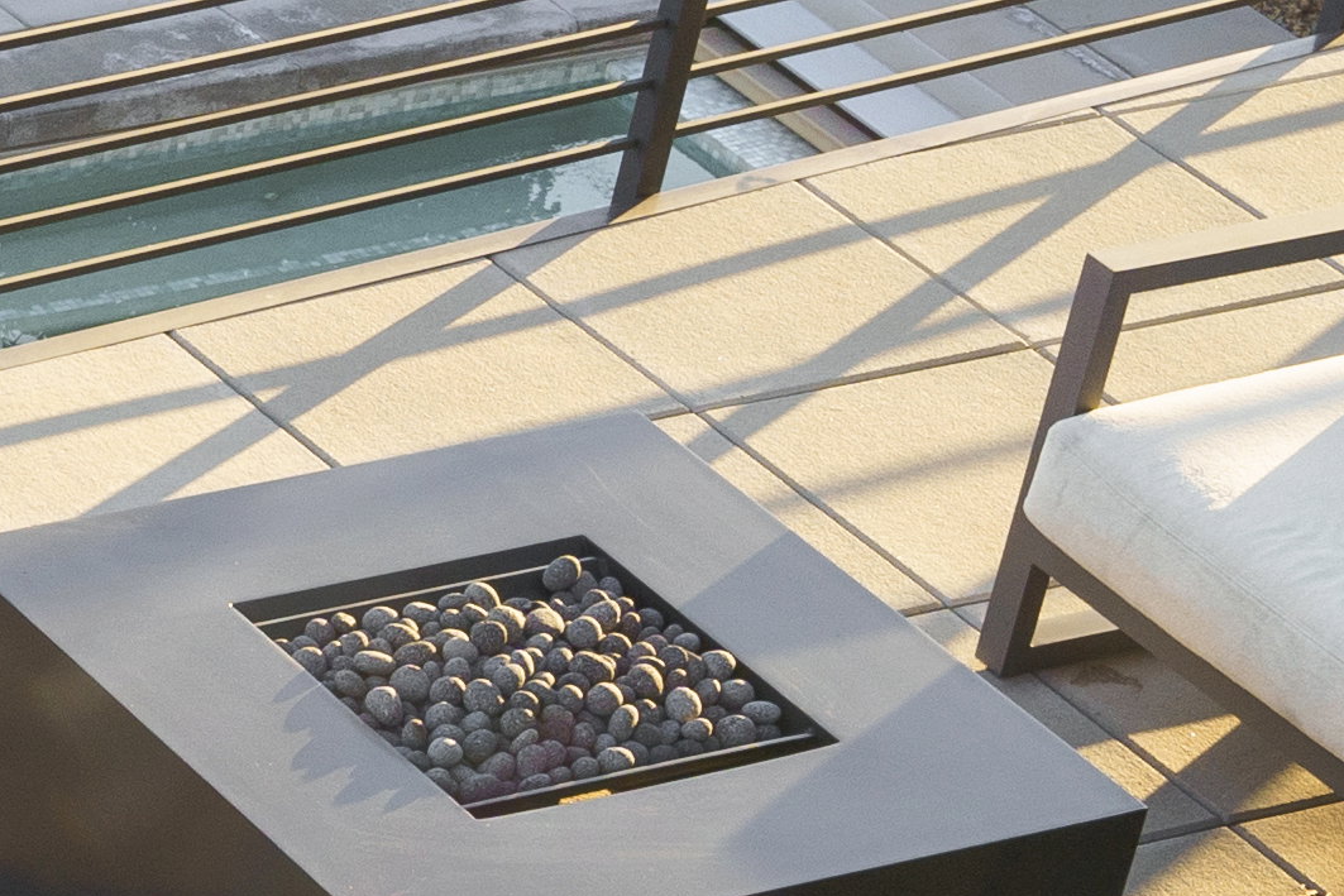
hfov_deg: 10.4
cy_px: 1860
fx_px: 6660
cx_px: -1537
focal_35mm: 178
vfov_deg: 7.4
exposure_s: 1/80
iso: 250
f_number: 10
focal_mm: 31.6
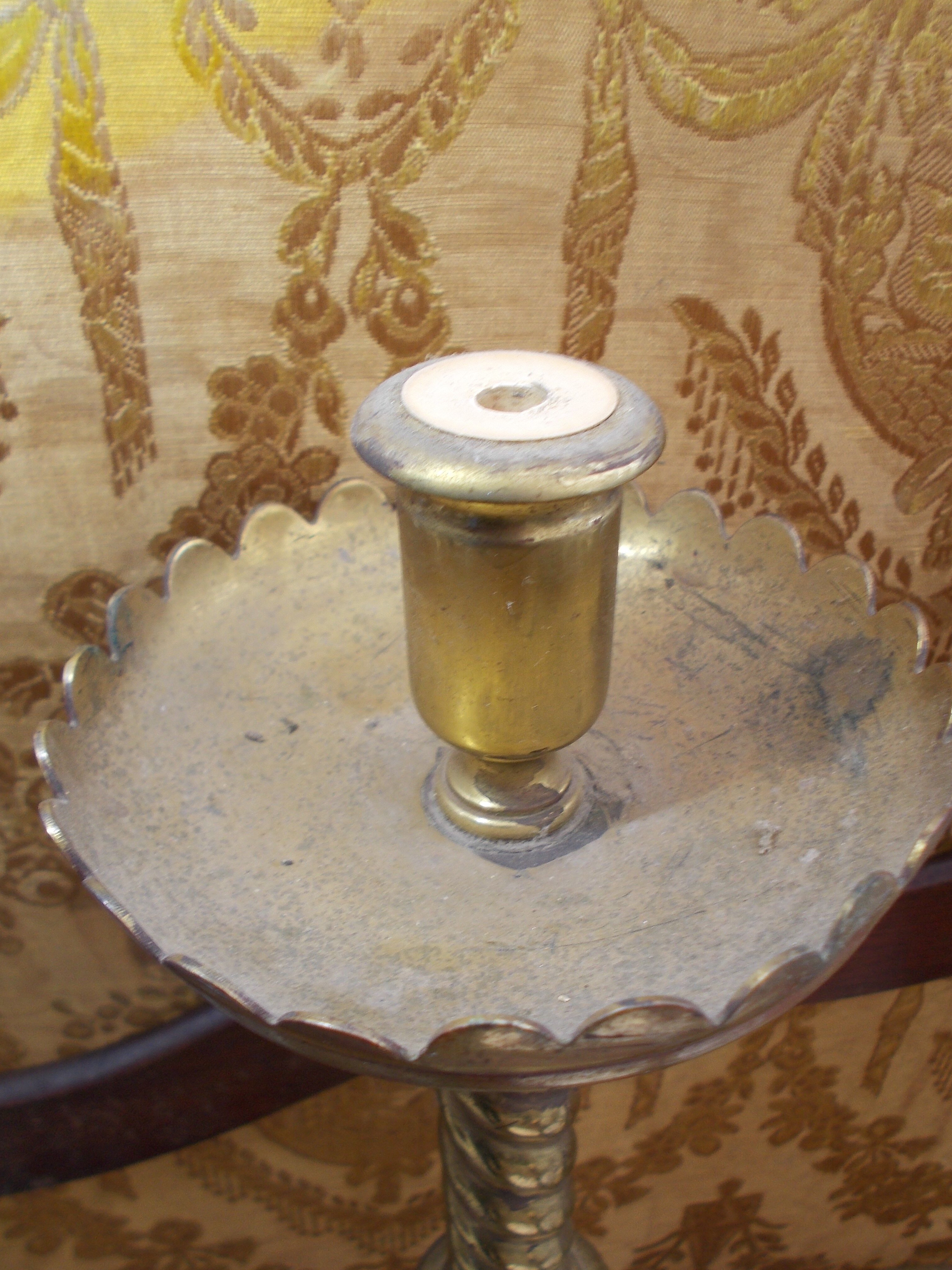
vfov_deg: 53.9
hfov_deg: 41.8
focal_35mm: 34
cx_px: 508
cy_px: 702
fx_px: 1247
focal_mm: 5.3
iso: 80
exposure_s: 1/30
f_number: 3.4
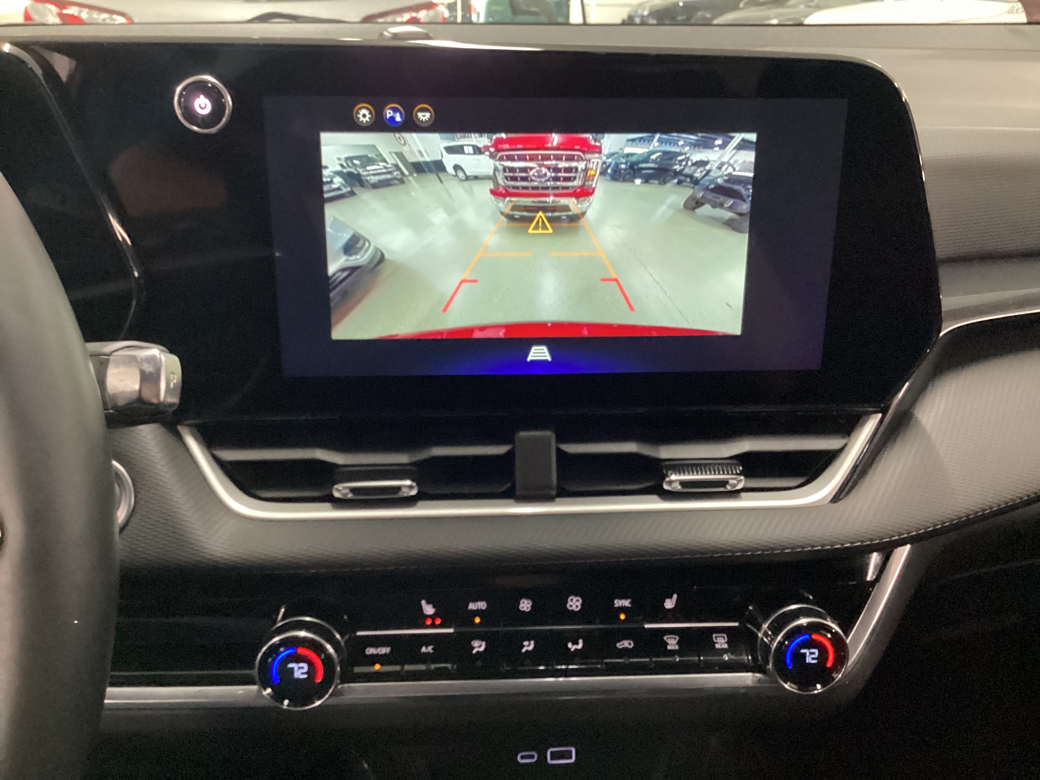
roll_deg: -1.9
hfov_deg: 58.4
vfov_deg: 45.4
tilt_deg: -23.6
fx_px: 931
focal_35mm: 31
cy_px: 390
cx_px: 520
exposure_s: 1/30
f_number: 2.4
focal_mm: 3.3
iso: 640
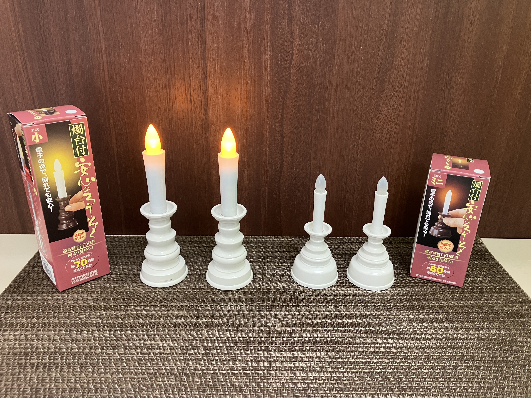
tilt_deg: -23.9
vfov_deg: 49.7
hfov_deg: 63.4
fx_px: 430
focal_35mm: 28
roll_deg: -0.1
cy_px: 199
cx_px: 266
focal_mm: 3.99
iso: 160
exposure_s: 1/50
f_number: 1.8
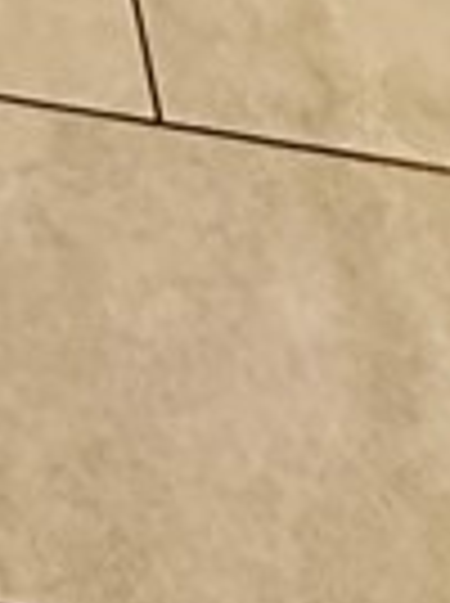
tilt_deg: -4.9
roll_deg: +0.3
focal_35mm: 107
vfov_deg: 9.0
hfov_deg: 11.7
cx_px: -580
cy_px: -1629
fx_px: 1861
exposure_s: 1/55
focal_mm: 2.22
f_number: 2.2
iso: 400
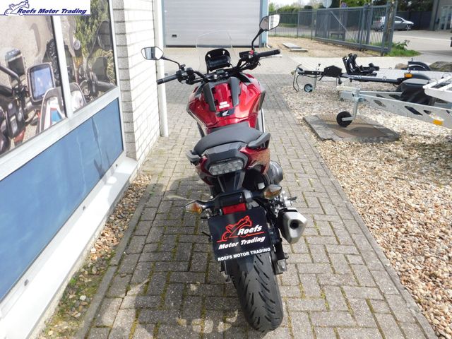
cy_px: 170
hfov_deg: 60.0
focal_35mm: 30
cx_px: 226
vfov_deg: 46.8
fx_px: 392
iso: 125
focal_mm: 5.3
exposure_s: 1/500
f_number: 3.2
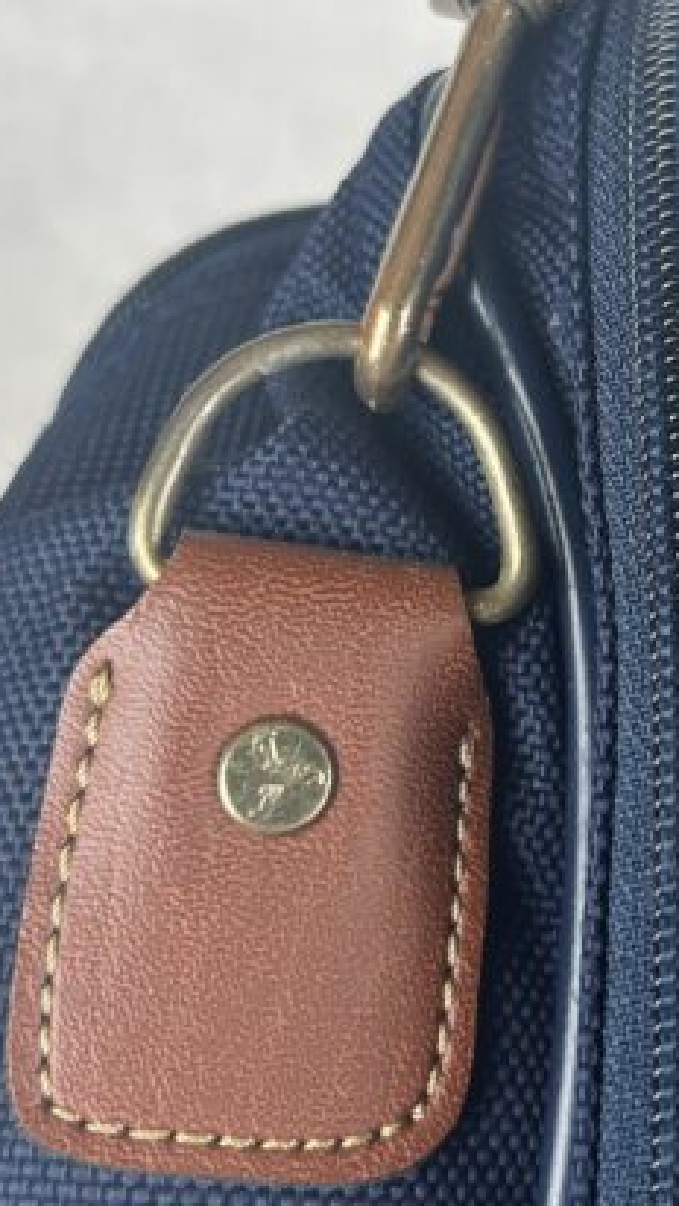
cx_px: 509
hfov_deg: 21.7
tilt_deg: -16.3
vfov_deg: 37.8
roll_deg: -8.2
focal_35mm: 55
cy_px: 509
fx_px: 1759
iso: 40
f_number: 1.5
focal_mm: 5.7
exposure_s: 1/100
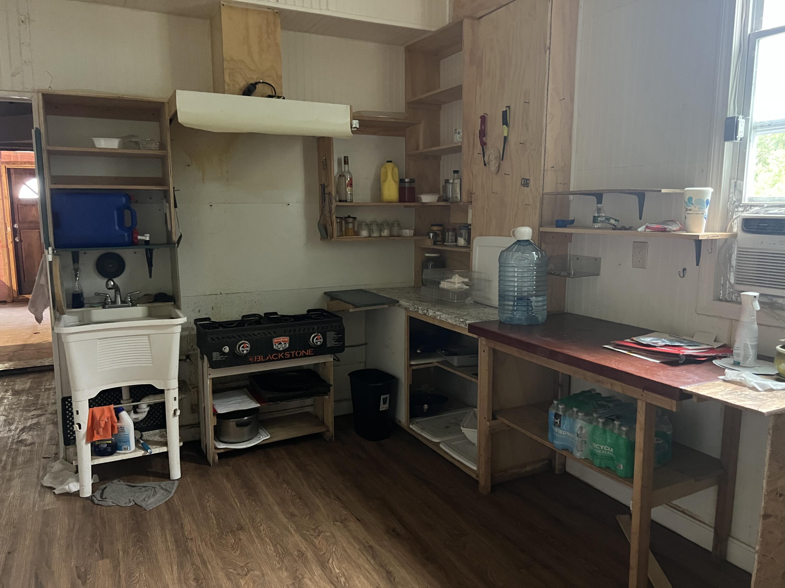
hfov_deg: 67.3
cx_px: 392
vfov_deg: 53.1
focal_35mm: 26
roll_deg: +0.1
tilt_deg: -8.1
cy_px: 294
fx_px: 590
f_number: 1.5
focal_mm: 5.7
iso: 640
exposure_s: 1/30
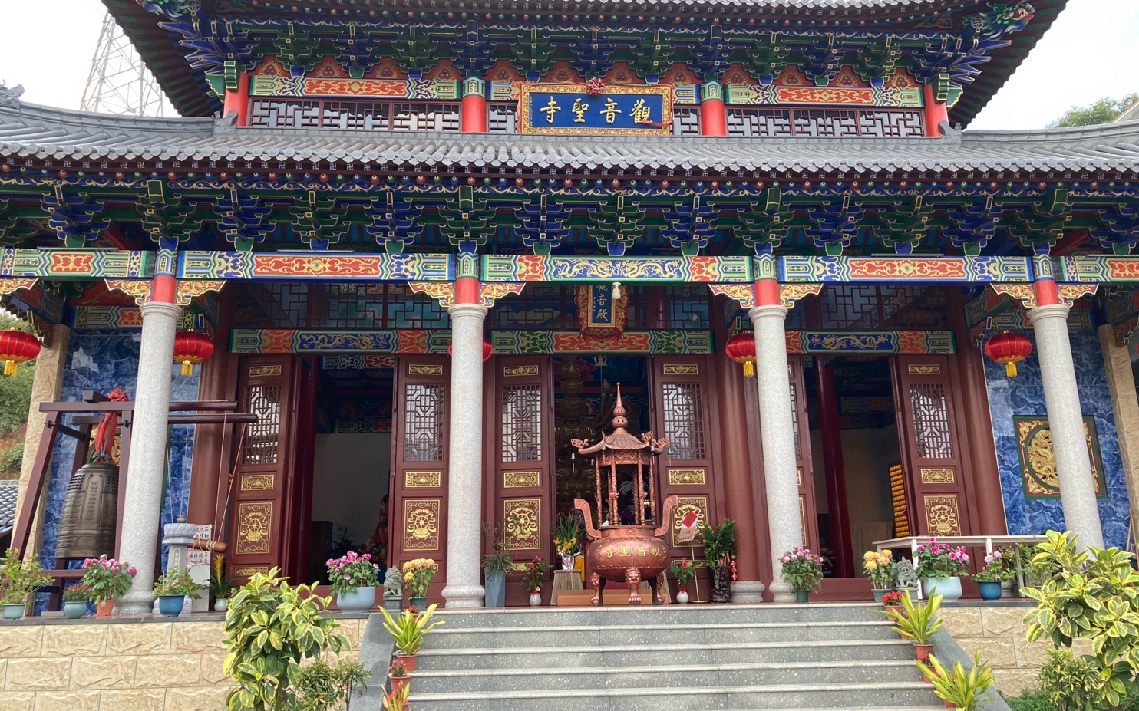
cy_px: 357
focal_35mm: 30
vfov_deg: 41.8
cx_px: 571
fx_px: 931
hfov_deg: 62.9
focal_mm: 3.99
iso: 40
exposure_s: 1/121
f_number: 1.8
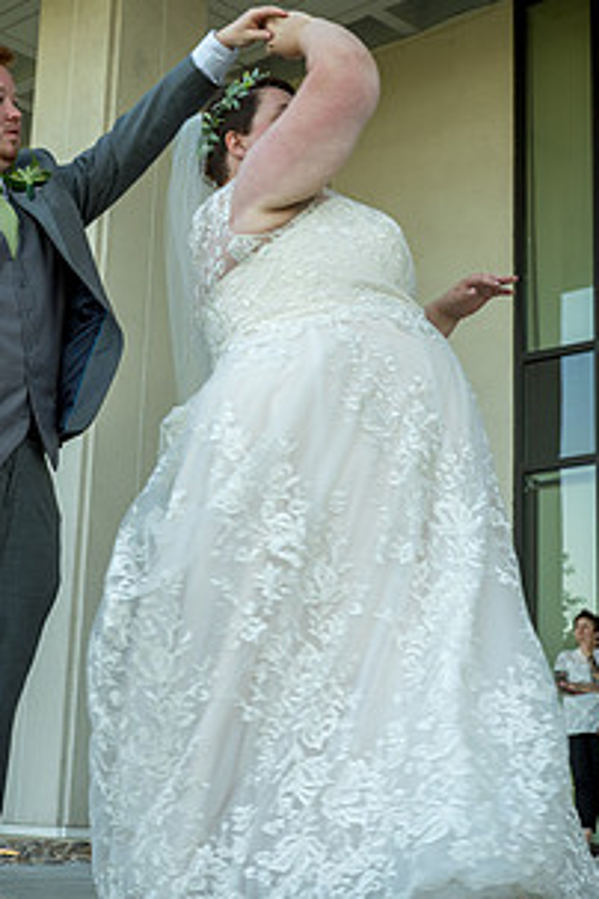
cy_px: 430
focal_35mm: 52
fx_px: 1298
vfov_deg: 38.2
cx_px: 181
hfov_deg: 25.8
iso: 320
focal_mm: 35
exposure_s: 1/160
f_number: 5.6
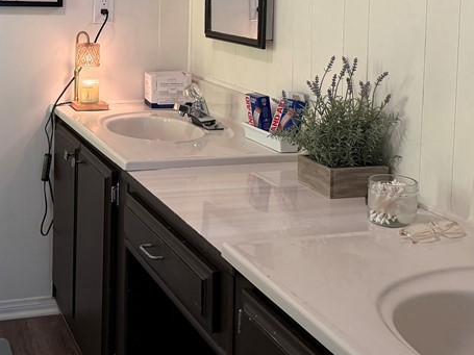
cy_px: 30
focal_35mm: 54
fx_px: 739
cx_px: 99
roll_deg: -1.4
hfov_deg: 34.5
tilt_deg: -4.3
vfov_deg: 26.1
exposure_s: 1/60
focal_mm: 6.76
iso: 320
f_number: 1.78
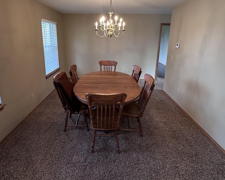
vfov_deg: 69.3
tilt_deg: -11.7
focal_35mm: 19
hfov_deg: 83.1
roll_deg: -0.8
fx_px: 127
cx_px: 103
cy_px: 64
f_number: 2.2
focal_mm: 2.22
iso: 250
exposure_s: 1/60
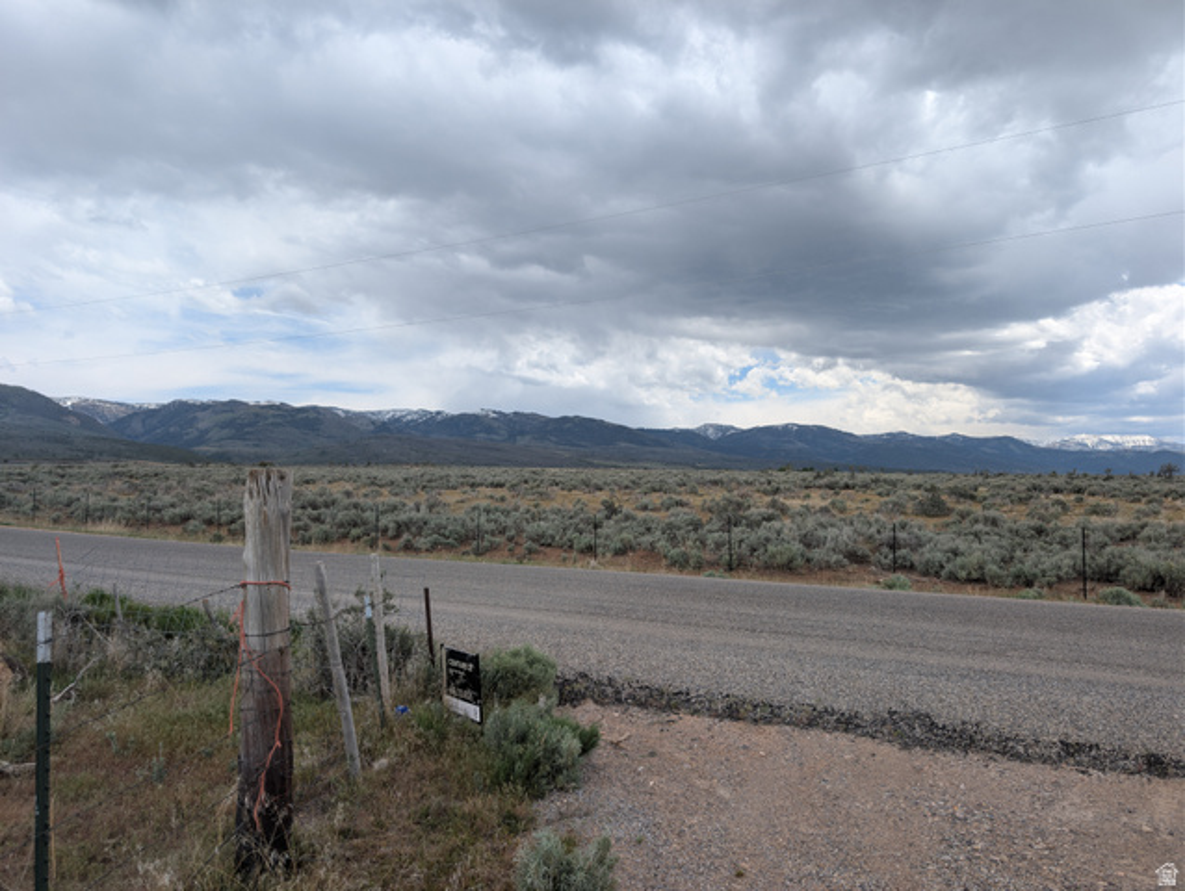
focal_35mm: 24
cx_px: 592
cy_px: 446
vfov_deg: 56.9
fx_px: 823
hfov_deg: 71.5
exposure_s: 1/867
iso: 22
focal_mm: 6.9
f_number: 1.68
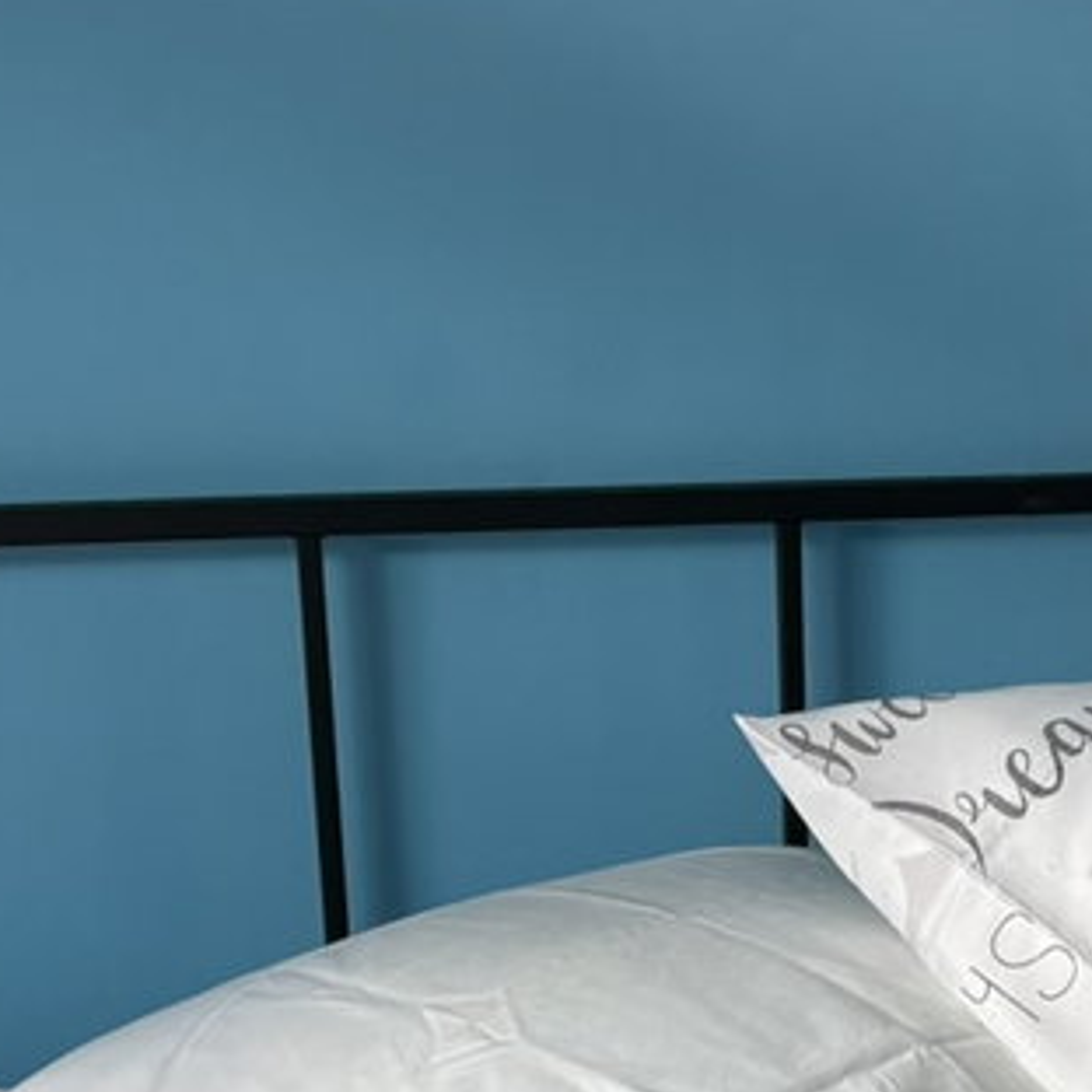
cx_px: 1124
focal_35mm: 118
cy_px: 1519
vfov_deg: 14.0
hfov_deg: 14.5
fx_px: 4211
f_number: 1.6
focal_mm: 5.96
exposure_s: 1/141
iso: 32
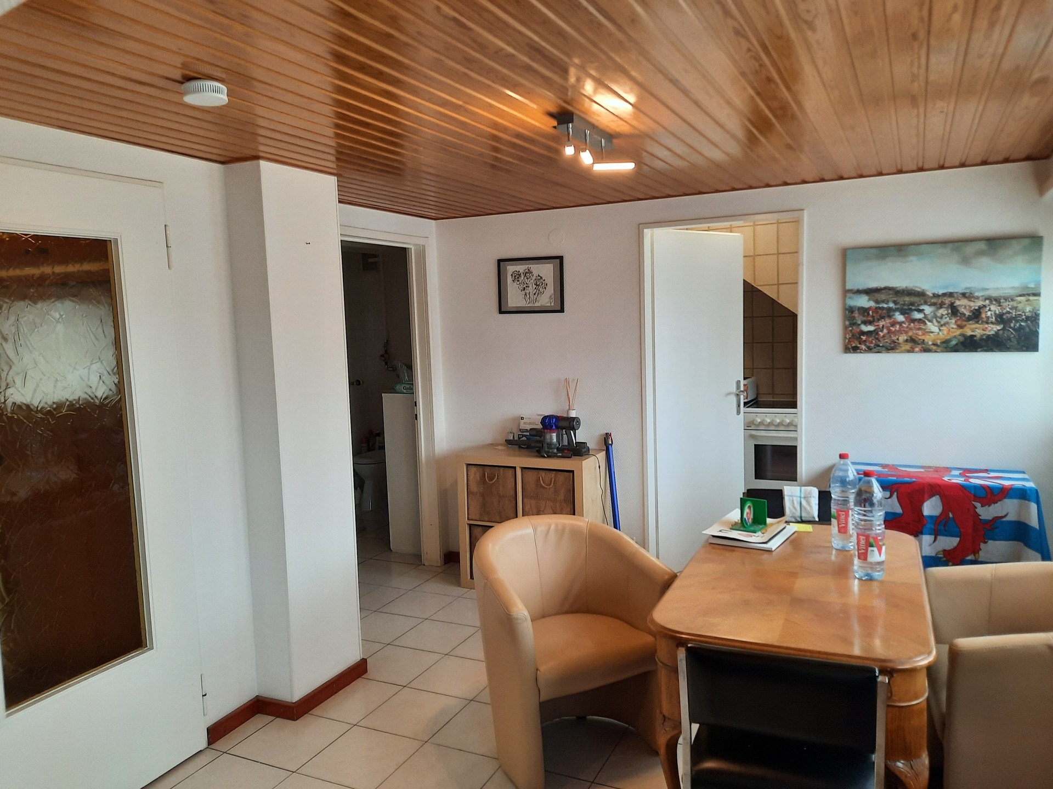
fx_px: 760
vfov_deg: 54.9
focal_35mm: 25
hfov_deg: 69.4
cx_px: 526
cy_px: 394
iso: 100
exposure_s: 1/50
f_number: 2
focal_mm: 4.6
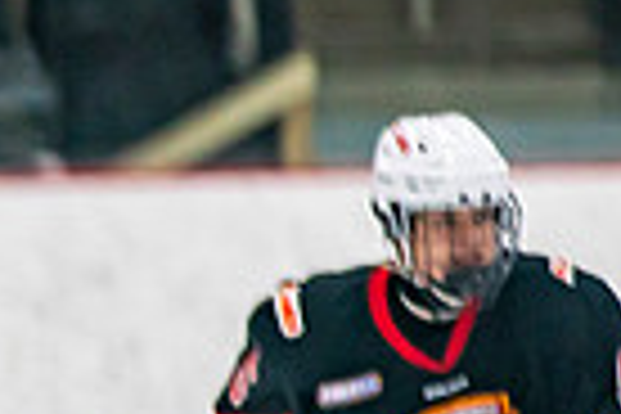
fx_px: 18387
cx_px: -859
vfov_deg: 1.3
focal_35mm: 1066
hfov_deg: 1.9
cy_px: 809
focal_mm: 200
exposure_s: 1/640
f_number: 2.8
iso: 1000
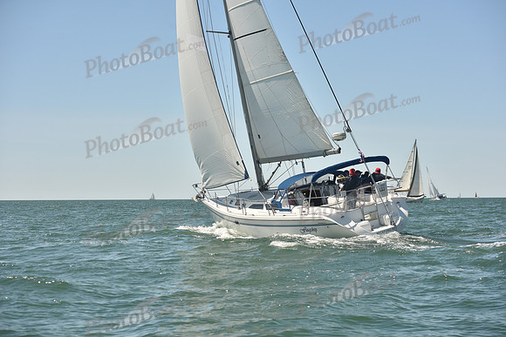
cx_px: 253
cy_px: 168
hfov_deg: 28.8
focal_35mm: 70
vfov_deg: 19.5
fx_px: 984
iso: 250
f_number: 5.6
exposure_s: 1/800
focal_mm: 70
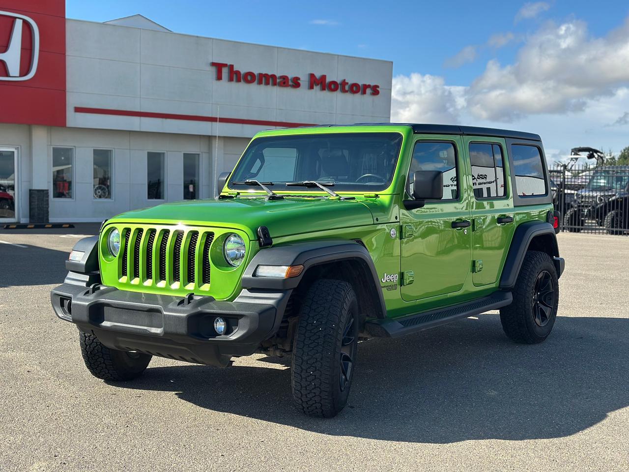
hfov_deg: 39.7
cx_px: 314
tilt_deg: -3.4
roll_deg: -1.1
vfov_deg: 30.3
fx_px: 872
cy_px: 236
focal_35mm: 48
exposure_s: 1/3597
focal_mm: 6.86
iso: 80
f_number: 1.78
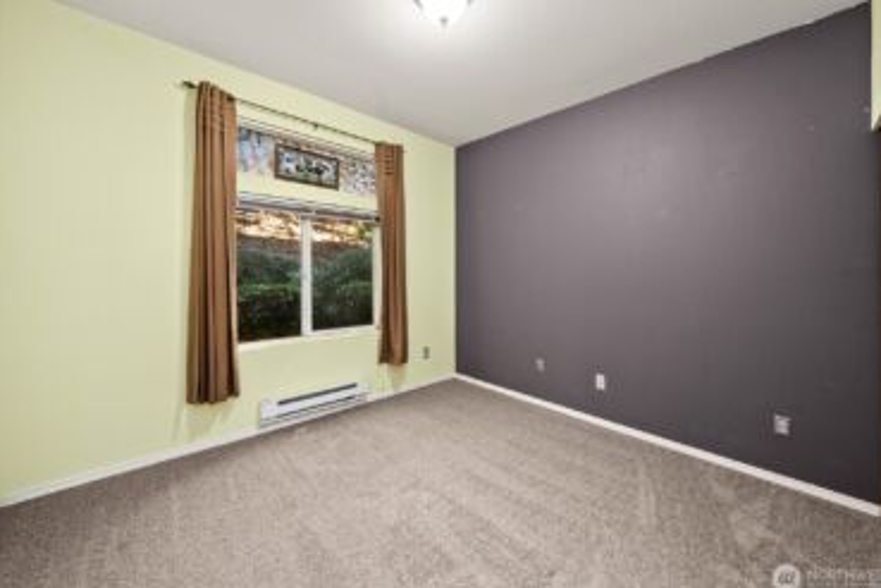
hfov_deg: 108.3
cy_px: 281
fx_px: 318
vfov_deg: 85.4
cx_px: 432
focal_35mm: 13
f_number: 7.1
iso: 1000
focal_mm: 12
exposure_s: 1/2.5
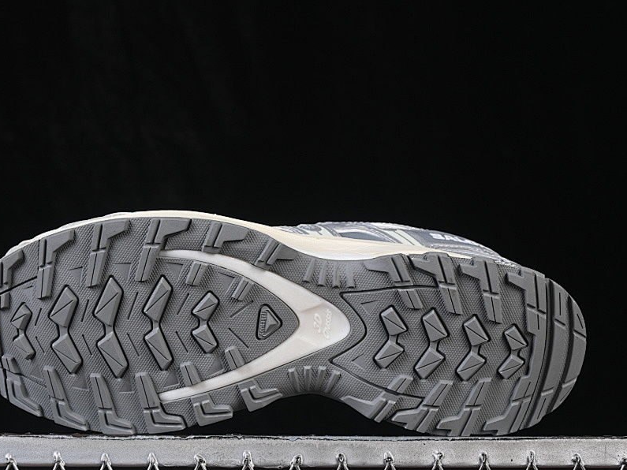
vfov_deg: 15.1
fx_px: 1775
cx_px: 278
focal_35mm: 98
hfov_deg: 20.0
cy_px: 258
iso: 160
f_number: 8
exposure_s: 1/80
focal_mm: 50
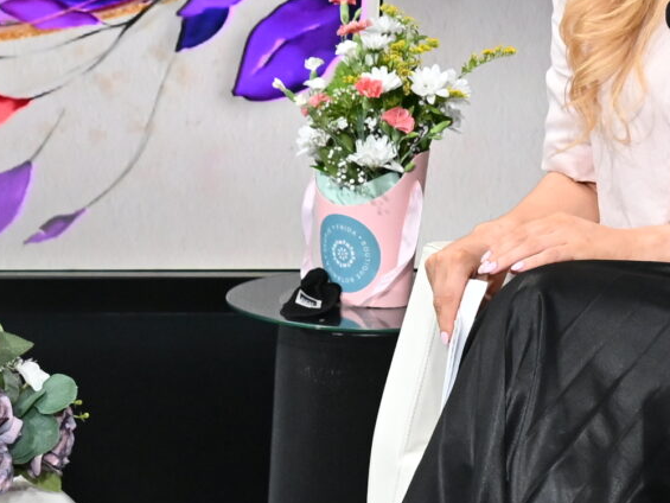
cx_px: -108
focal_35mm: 157
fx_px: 3039
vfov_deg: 9.5
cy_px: 319
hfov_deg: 12.3
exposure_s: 1/640
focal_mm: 36
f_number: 4
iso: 2500
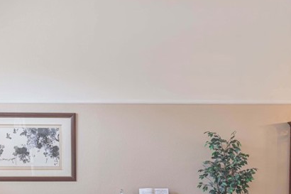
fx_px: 283
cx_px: 128
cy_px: 137
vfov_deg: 37.2
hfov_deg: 54.3
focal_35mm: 35
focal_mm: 14
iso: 320
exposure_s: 1/25
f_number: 8
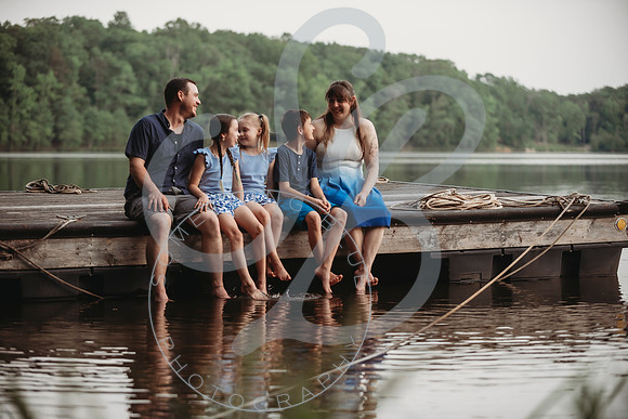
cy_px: 210
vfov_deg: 13.5
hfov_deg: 20.1
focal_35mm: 101
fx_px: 1770
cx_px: 308
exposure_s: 1/250
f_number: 2.8
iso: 200
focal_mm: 98
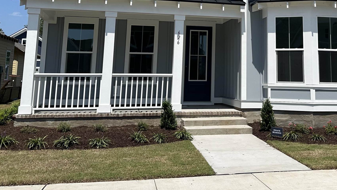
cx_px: 231
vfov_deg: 24.4
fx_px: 420
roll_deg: +0.1
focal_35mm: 47
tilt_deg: +9.8
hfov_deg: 43.0
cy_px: 5
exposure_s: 1/6623
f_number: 1.78
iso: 80
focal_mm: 6.86
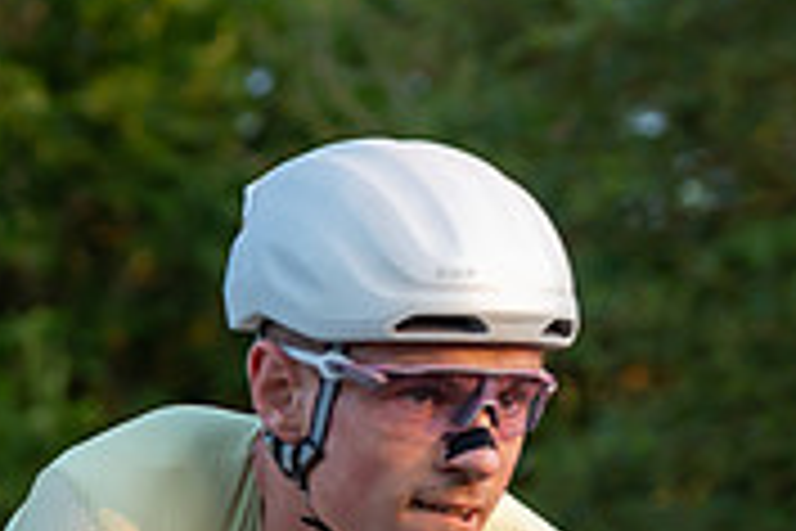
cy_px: 839
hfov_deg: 9.0
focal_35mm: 229
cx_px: 117
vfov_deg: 5.9
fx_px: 5063
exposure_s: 1/800
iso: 1000
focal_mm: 70
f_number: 3.5
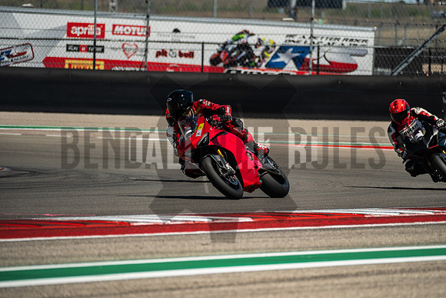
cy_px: 149
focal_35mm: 406
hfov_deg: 5.1
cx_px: 223
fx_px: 5031
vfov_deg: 3.4
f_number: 5
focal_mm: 270.6
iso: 320
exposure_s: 1/1250
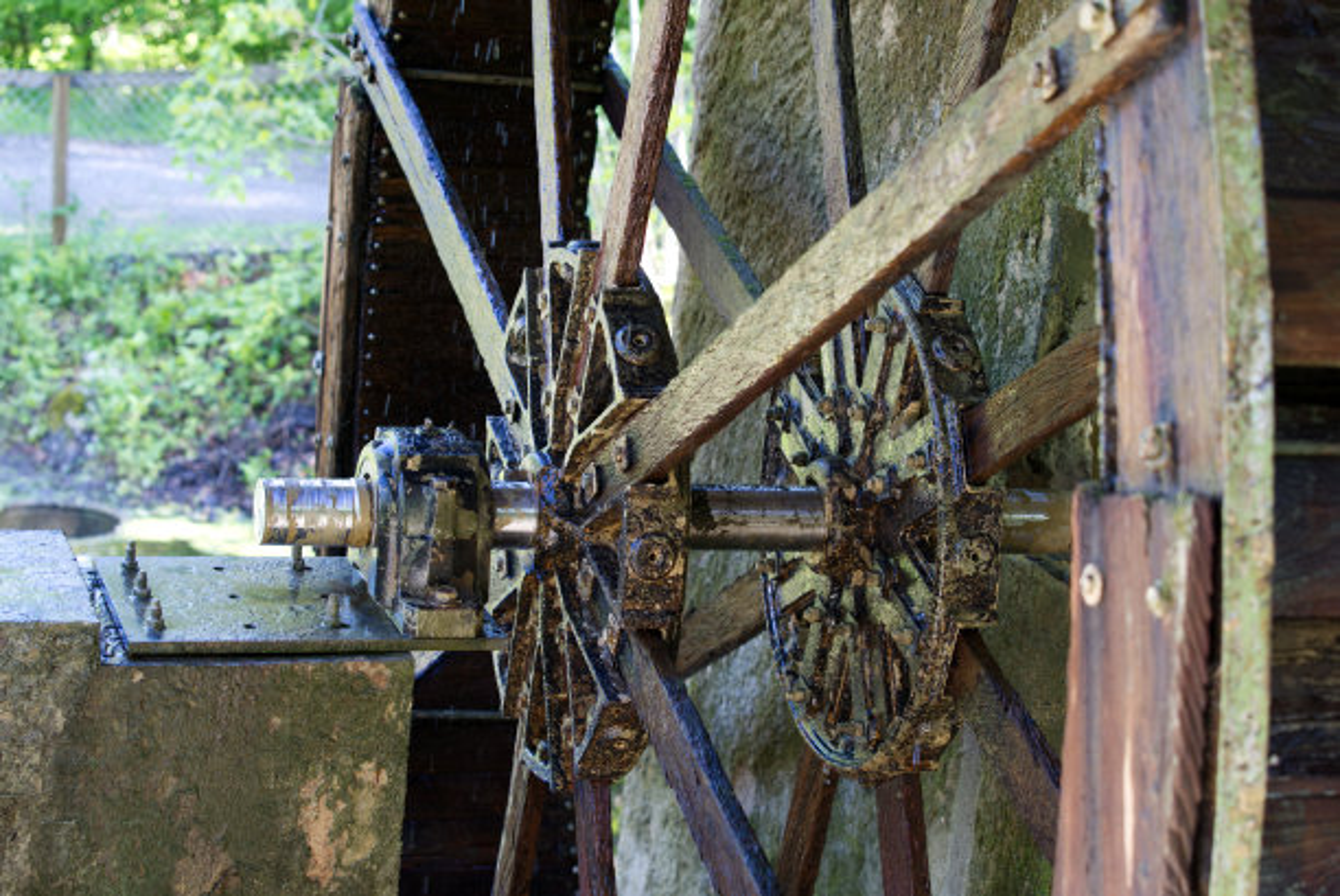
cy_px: 448
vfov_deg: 19.5
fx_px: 2607
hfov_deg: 28.8
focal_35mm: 70
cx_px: 670
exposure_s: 1/160
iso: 1000
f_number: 4
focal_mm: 70
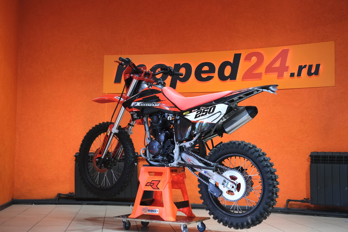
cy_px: 116
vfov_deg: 27.5
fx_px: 474
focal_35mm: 49
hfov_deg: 40.3
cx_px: 174
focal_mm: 32.5
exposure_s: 1/100
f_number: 4
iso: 1600
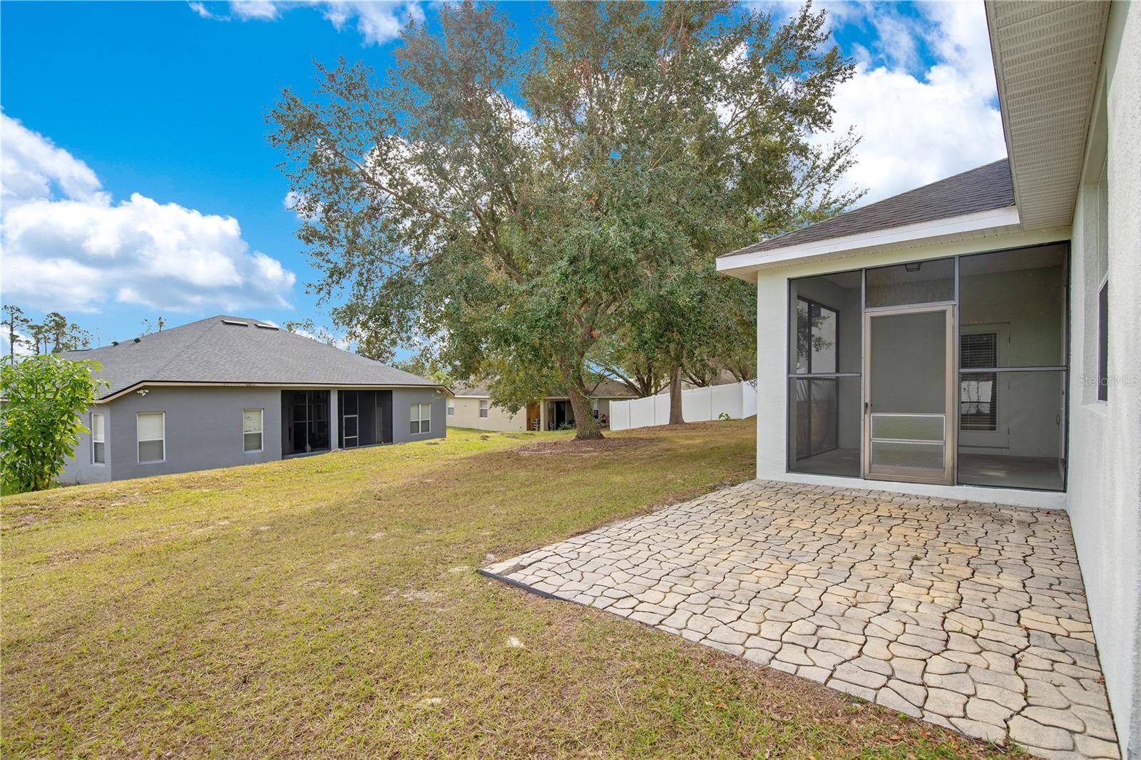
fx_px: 507
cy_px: 380
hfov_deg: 96.7
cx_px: 570
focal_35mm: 16
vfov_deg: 73.7
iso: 100
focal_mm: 16
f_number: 7.1
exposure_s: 1/100
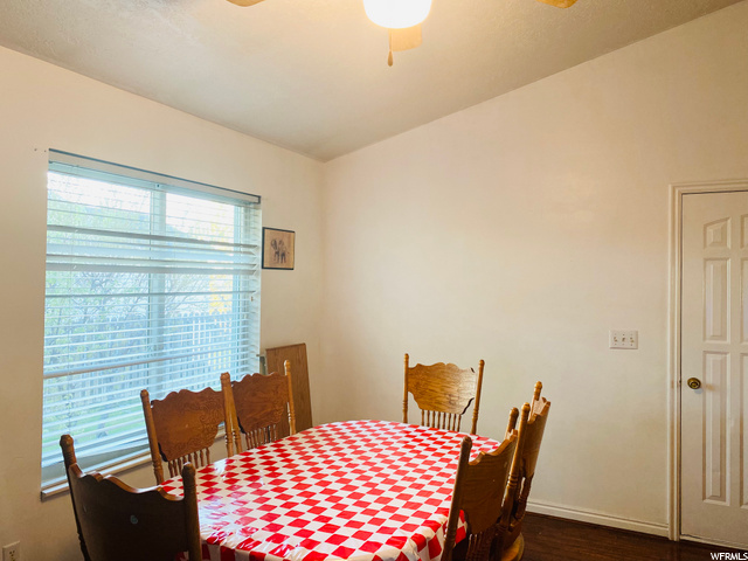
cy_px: 280
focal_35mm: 26
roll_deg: -0.3
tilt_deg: +0.0
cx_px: 374
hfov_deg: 67.3
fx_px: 562
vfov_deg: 53.1
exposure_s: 1/60
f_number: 1.8
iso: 160
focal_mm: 4.25
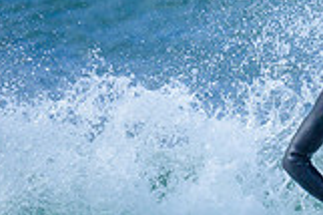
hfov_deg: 0.5
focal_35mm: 3931
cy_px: 227
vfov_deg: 0.3
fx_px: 35233
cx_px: 639
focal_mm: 800
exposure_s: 1/2000
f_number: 6.3
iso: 400
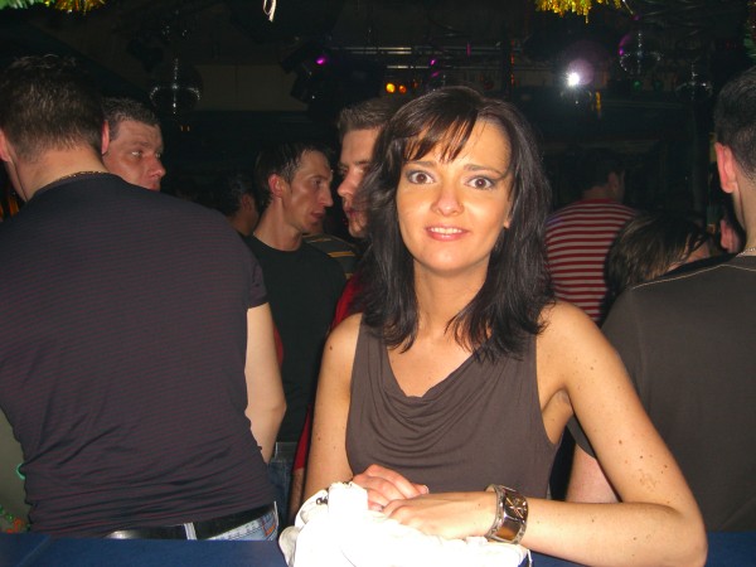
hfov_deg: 49.0
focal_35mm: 38
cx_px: 378
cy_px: 284
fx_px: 830
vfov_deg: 37.7
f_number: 2.8
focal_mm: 7.9
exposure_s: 1/60
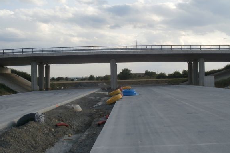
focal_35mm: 44
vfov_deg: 30.5
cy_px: 75
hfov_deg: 44.5
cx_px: 114
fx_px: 281
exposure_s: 1/640
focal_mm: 6.67
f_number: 3.9
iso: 100
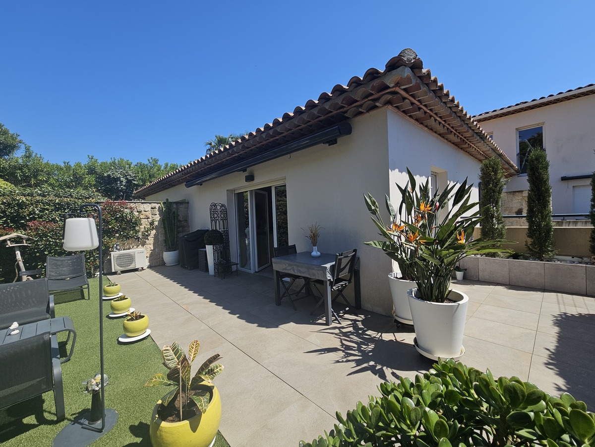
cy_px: 224
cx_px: 298
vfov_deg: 89.9
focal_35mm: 13
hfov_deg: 106.2
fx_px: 223
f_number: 2.2
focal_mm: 2.2
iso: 50
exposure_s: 1/2128
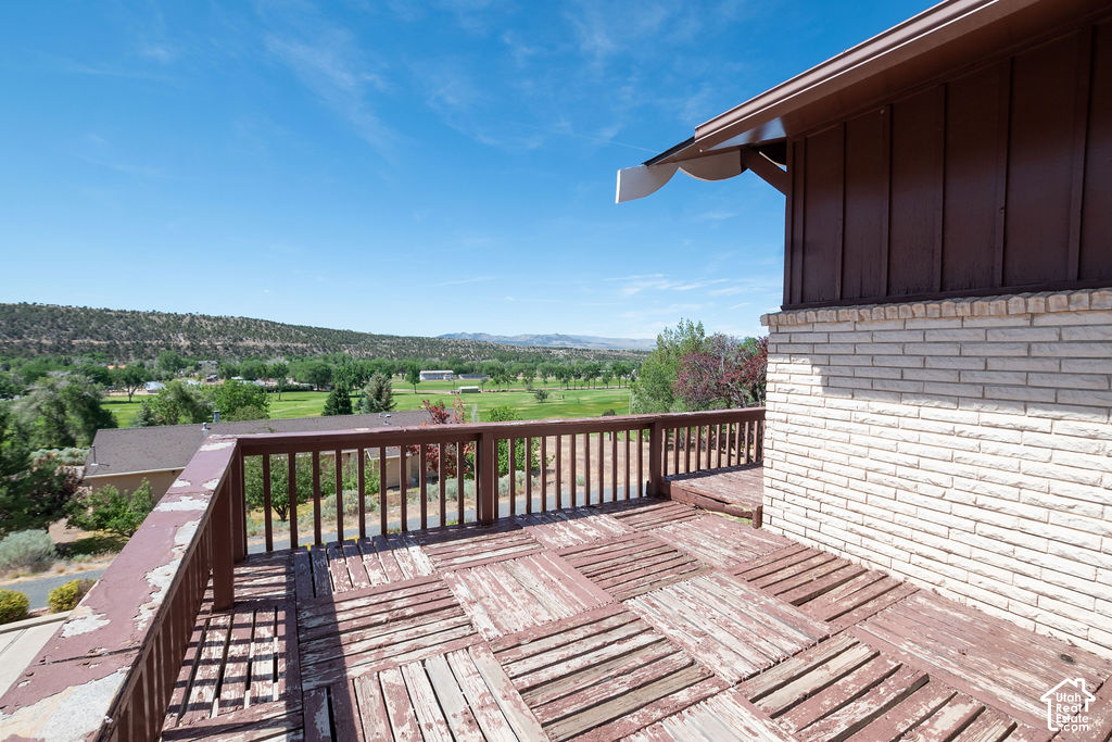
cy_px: 371
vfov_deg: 77.3
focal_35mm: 15
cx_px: 556
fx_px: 463
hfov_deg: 100.4
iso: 200
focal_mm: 10
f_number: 7.1
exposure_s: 1/400
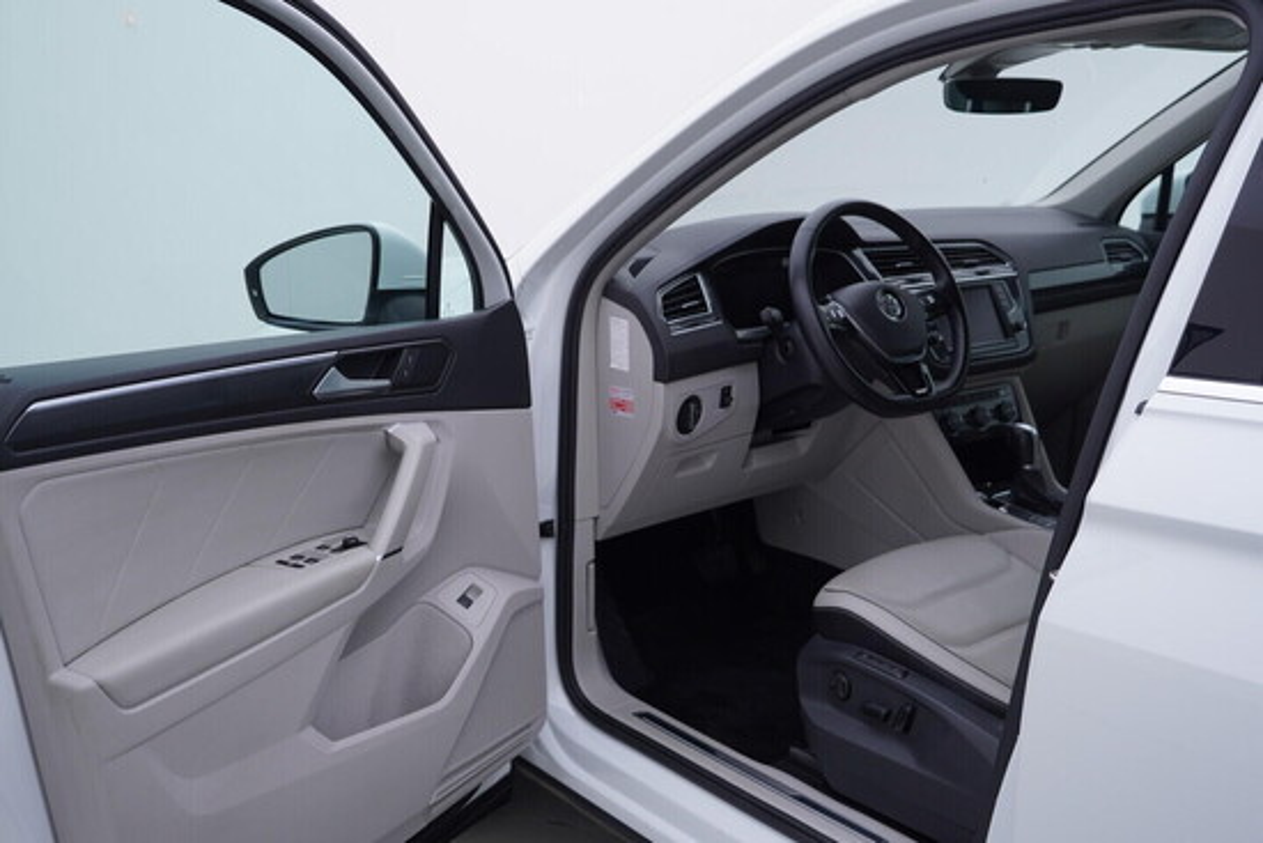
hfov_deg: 53.1
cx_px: 632
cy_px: 422
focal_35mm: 36
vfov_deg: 36.9
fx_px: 1263
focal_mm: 24
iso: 125
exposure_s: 1/80
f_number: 4
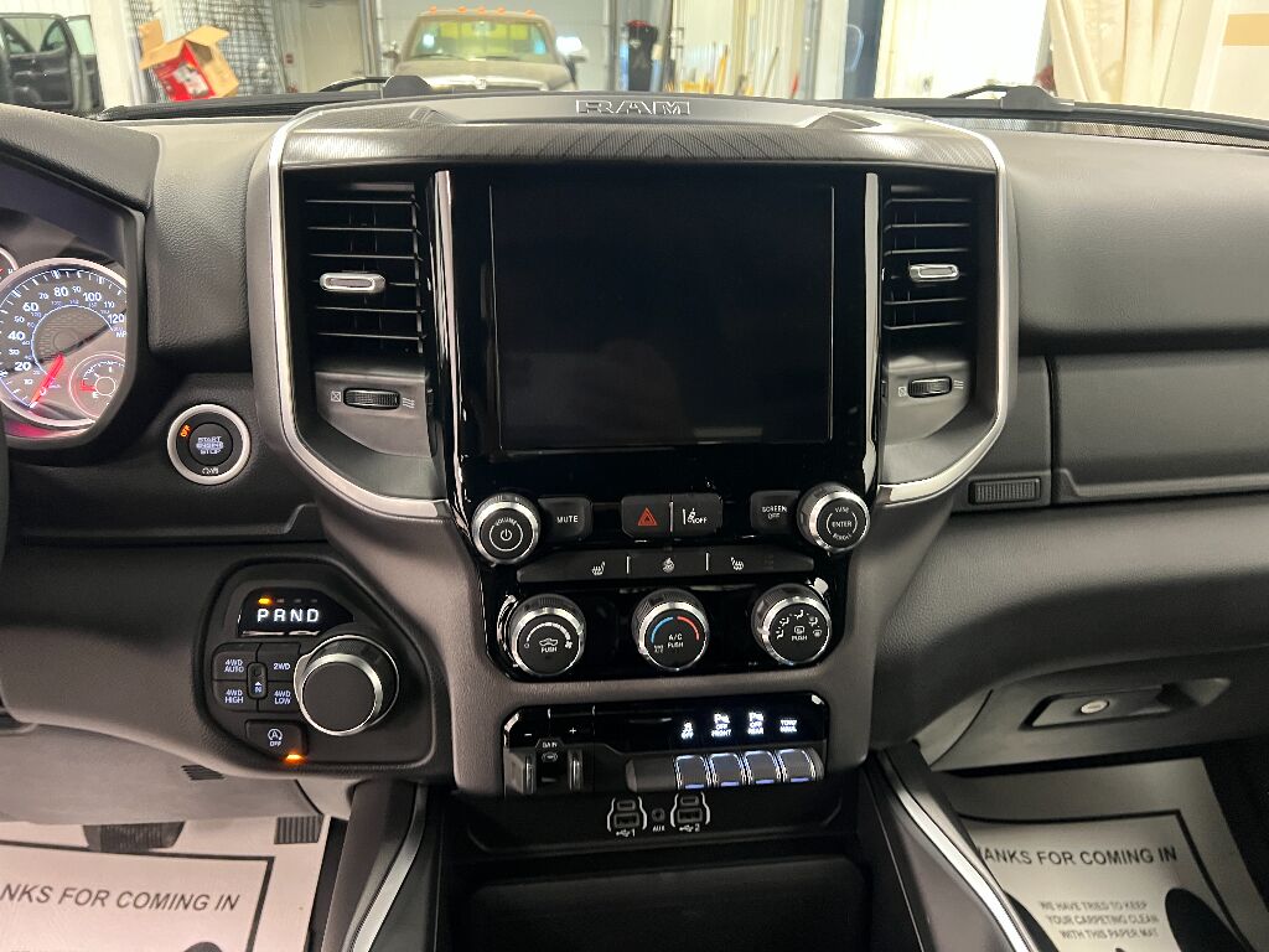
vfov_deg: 53.1
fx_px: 953
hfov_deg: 67.3
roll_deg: -1.5
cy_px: 476
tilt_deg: -24.2
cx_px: 634
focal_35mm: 26
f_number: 1.5
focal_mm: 5.7
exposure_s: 1/30
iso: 500
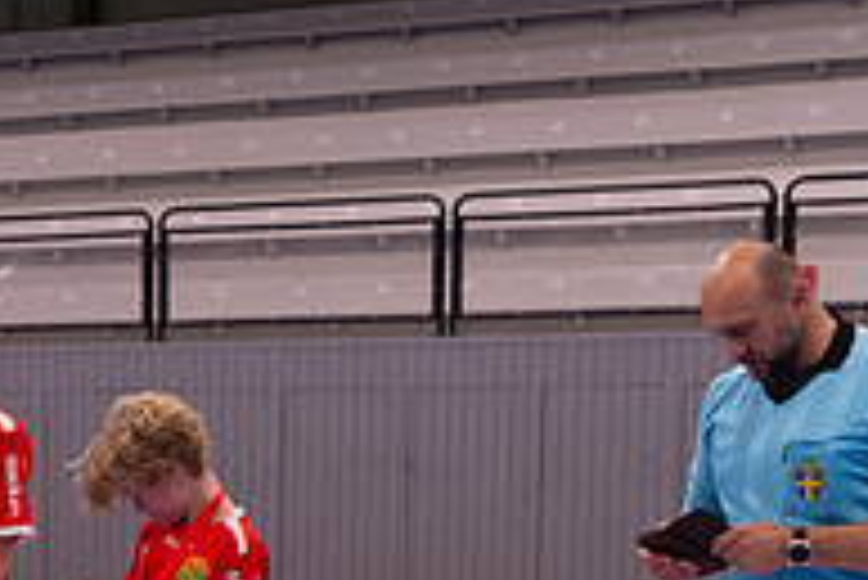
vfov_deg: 11.7
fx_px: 2751
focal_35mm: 114
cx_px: -369
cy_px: 773
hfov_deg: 16.6
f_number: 3.2
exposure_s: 1/320
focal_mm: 38
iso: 2200
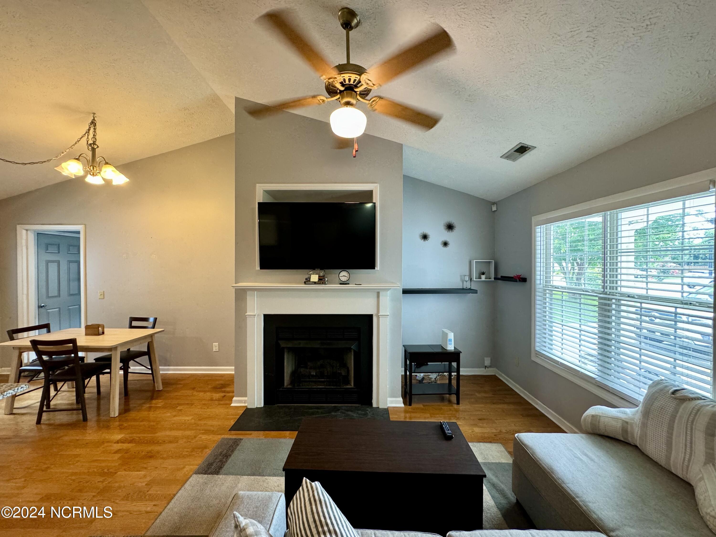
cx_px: 358
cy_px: 268
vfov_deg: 85.7
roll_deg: +0.1
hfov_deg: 102.1
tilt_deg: -0.7
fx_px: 290
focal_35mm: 14
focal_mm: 2.22
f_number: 2.2
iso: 200
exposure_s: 1/60
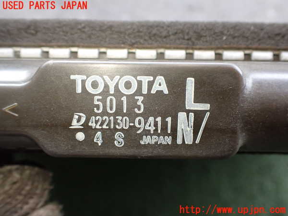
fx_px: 250
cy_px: 108
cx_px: 144
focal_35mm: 30
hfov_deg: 60.0
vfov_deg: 46.8
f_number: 2.3
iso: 320
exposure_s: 1/125
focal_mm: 5.4
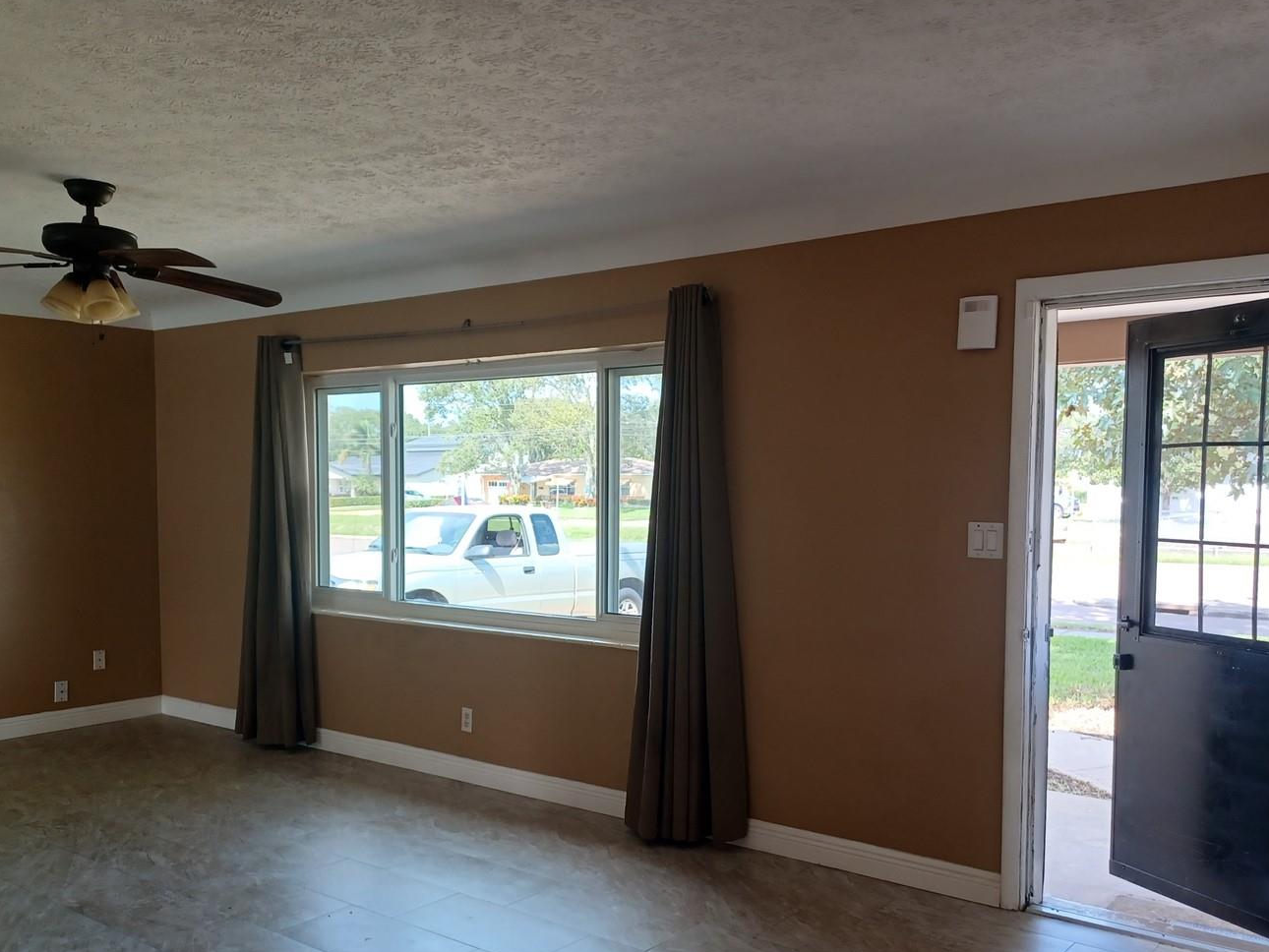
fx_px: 1137
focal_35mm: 31
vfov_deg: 45.3
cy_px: 563
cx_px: 642
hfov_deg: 58.3
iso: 100
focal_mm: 4.6
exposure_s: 1/50
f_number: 1.8
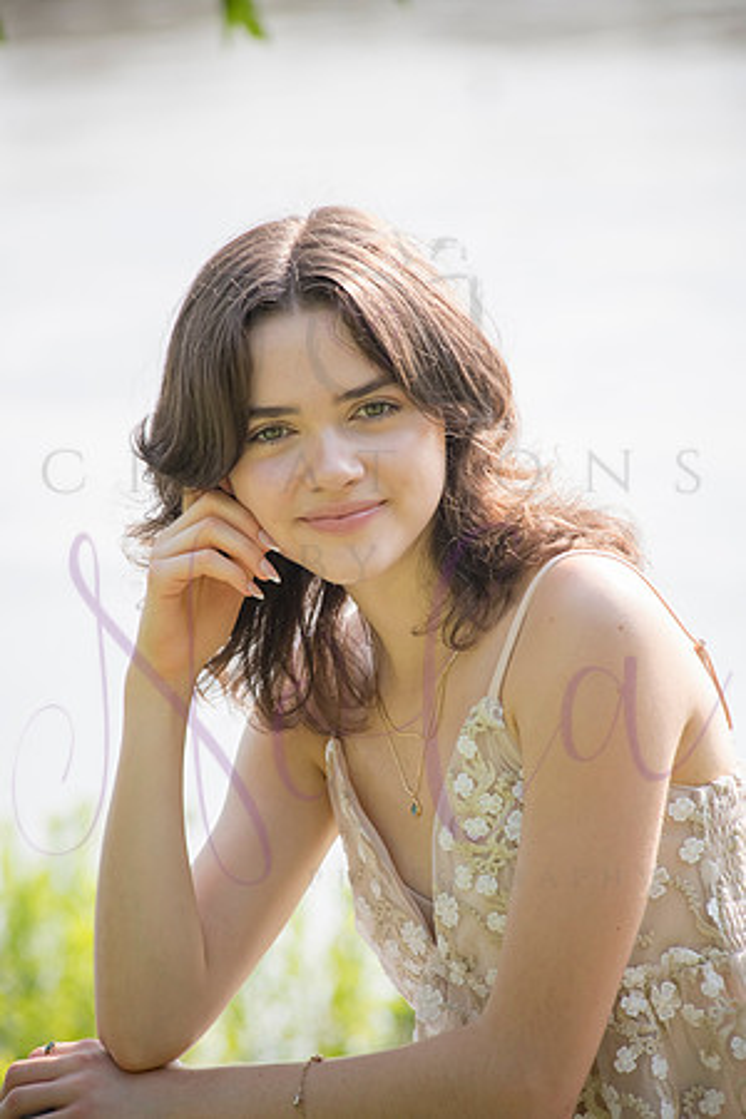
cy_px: 560
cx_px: 373
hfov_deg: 6.9
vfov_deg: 10.3
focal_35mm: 200
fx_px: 6216
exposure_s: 1/320
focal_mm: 200
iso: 400
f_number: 8
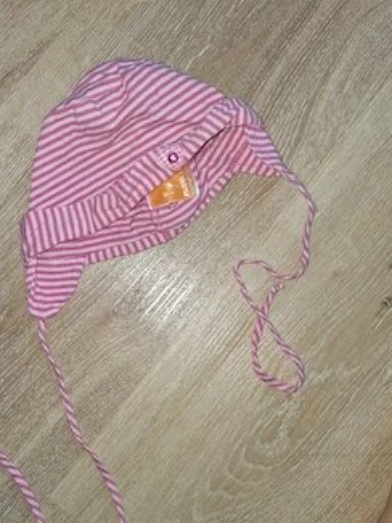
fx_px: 483
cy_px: 299
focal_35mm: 32
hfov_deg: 44.0
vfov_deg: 56.6
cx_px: 164
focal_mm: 3.98
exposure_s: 1/100
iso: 125
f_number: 1.8
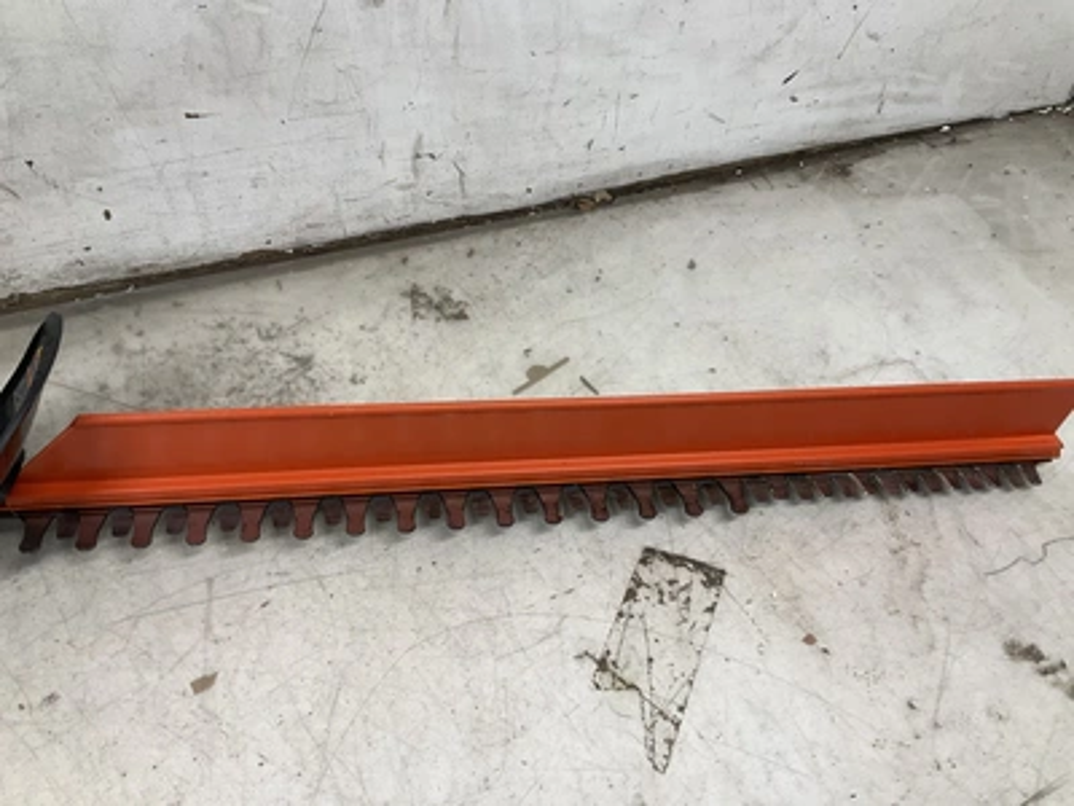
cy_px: 403
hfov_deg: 61.7
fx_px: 900
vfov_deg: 48.2
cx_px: 537
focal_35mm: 29
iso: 32
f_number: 1.8
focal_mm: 3
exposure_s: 1/120
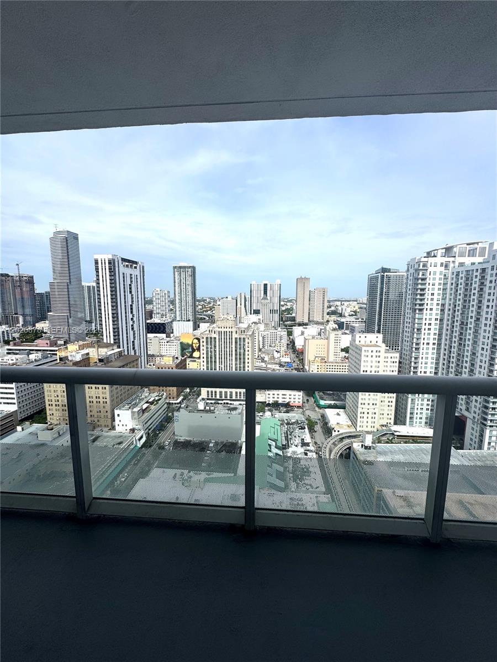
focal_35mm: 14
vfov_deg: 102.1
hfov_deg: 85.7
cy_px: 331
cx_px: 248
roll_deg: -0.4
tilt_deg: -7.7
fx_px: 268
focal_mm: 2.22
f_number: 2.2
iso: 40
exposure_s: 1/3906
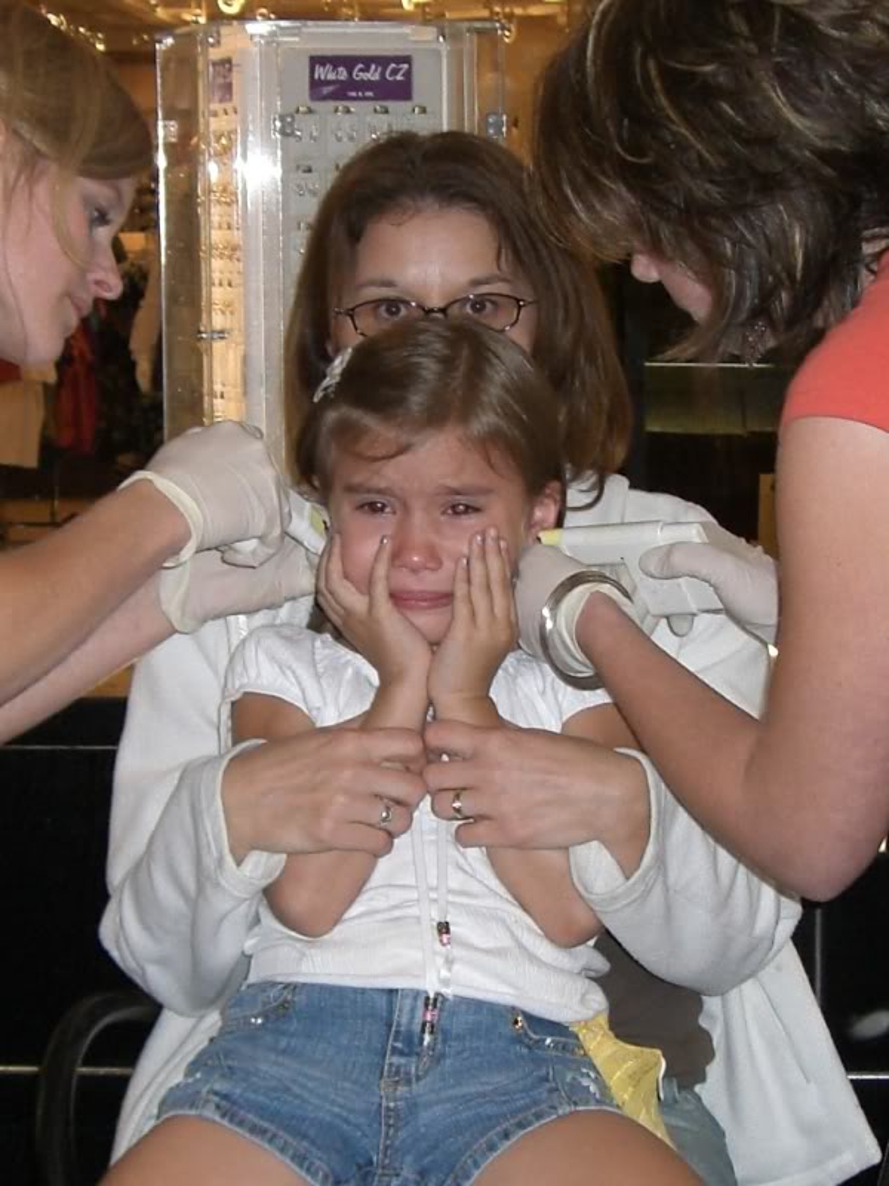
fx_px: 1301
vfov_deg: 49.0
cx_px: 444
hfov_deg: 37.7
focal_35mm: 38
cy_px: 593
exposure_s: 1/60
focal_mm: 6.2
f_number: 2.7
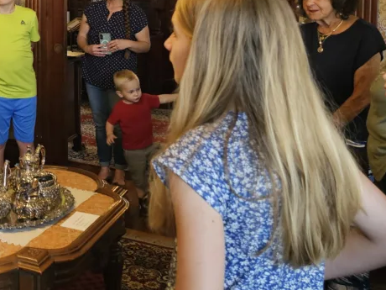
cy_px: 32
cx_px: -51
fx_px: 613
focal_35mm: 55
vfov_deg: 25.8
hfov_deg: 30.7
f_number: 1.7
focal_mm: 6.3
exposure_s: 1/120
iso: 800
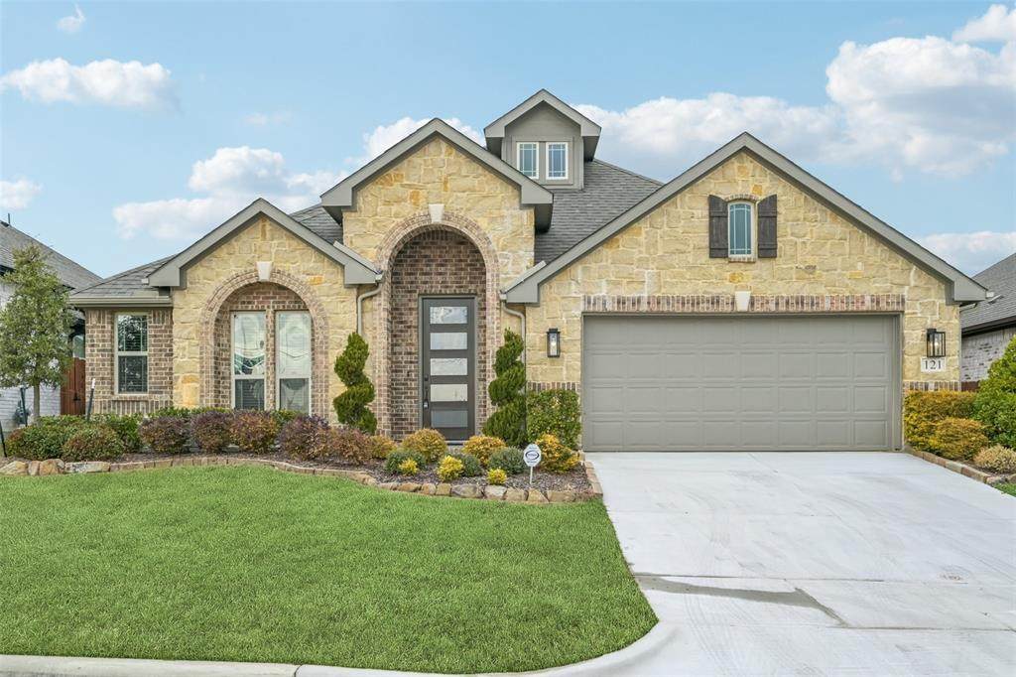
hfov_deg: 61.9
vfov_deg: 43.6
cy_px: 338
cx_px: 508
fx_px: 846
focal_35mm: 30
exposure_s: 1/640
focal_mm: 30
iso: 400
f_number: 8
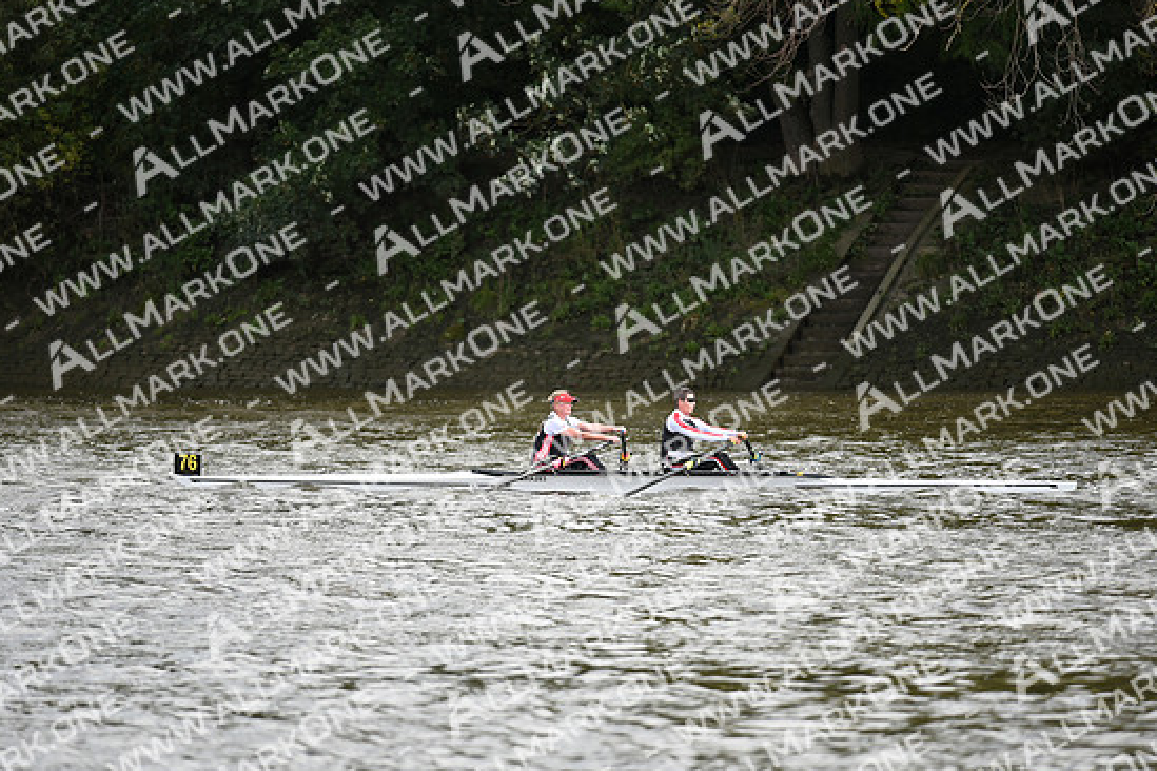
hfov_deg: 6.5
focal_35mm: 317
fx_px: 10187
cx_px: 569
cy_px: 397
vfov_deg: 4.3
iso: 640
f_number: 4
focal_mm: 300
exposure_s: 1/1600
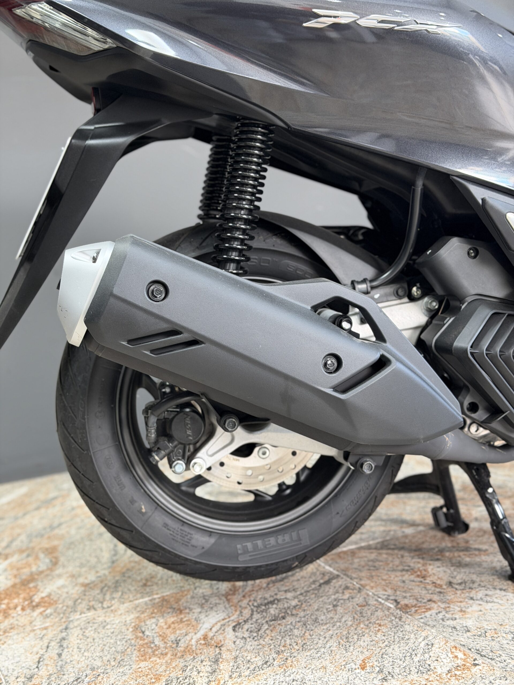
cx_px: 257
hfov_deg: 30.3
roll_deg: +6.0
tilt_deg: -5.4
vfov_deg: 39.7
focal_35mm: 48
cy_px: 342
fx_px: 950
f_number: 1.78
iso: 200
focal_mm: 6.76
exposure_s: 1/33
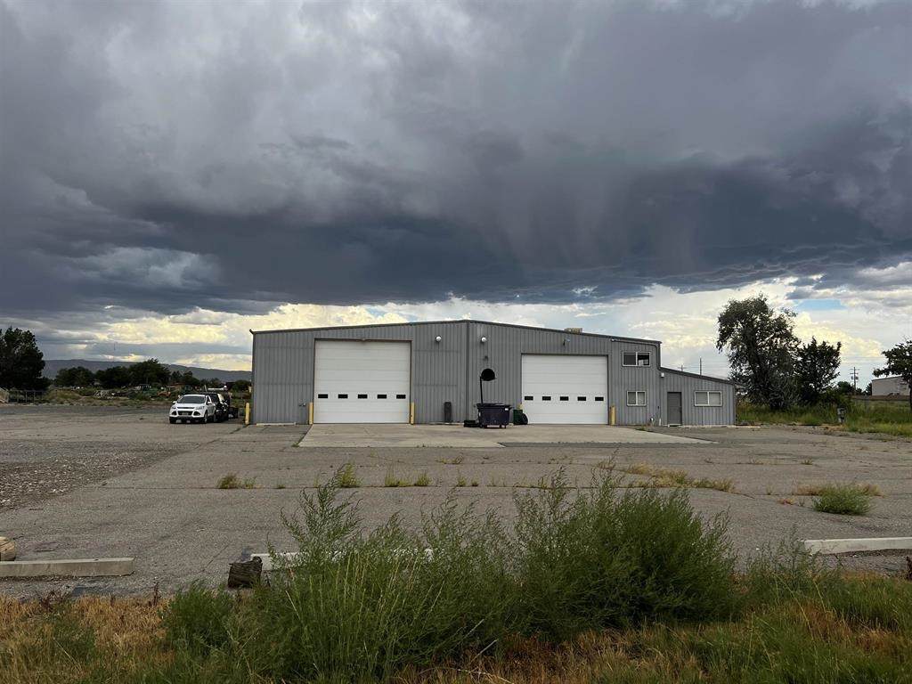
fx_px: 685
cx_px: 456
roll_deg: +0.3
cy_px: 342
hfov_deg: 67.3
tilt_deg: +5.0
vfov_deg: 53.1
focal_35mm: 26
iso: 50
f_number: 1.5
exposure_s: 1/1395
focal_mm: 5.7
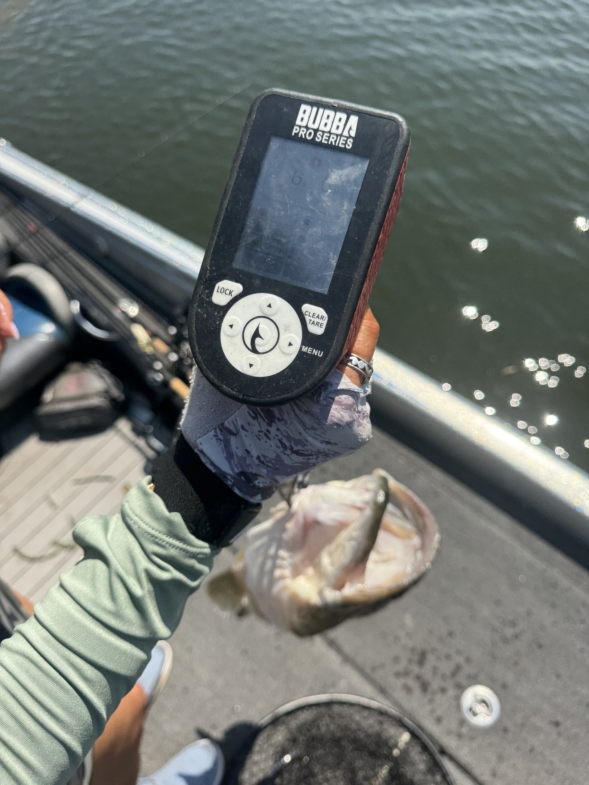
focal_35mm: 24
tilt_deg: -55.2
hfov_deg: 56.8
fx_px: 544
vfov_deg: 71.6
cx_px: 294
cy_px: 392
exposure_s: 1/4049
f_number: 1.78
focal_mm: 6.76
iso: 80
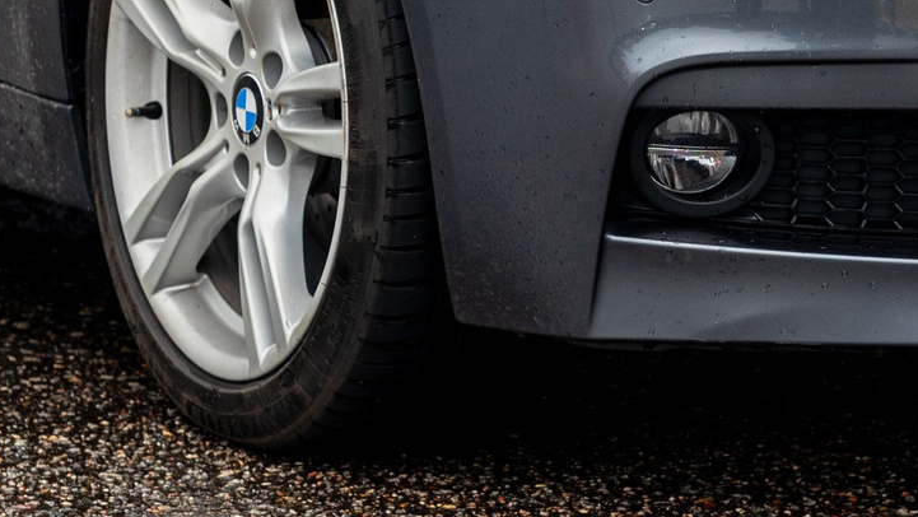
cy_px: -208
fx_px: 7718
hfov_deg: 6.8
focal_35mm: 317
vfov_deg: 3.8
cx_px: 1048
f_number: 4.5
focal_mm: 85
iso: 400
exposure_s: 1/800
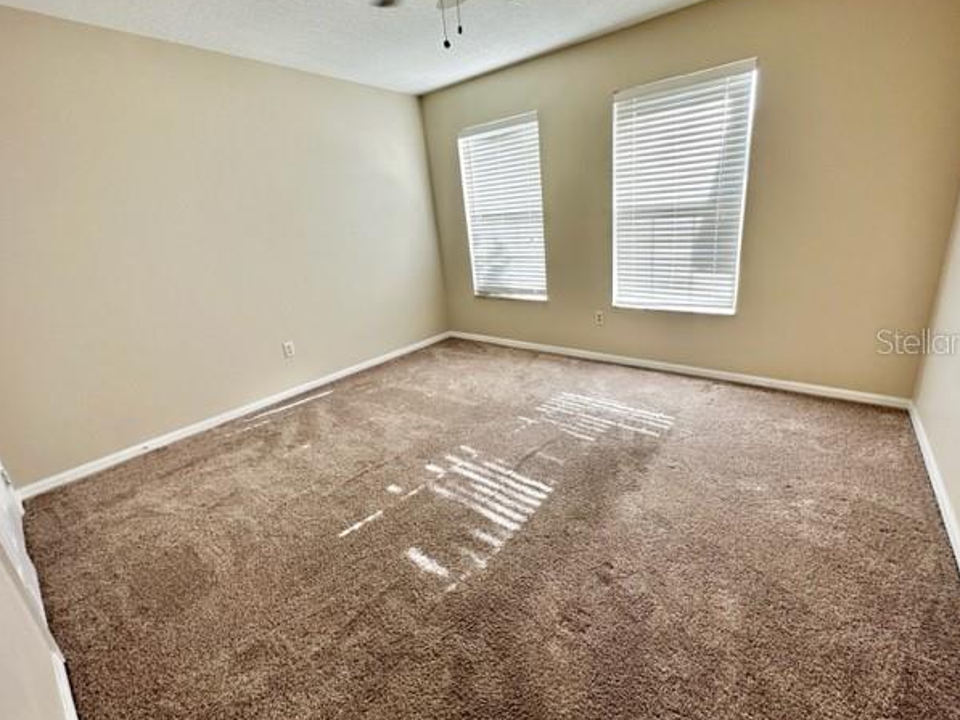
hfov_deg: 98.0
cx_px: 513
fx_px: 416
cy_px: 341
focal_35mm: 15
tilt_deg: -17.1
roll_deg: +3.9
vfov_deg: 81.7
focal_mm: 2.22
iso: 50
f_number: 2.2
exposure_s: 1/99
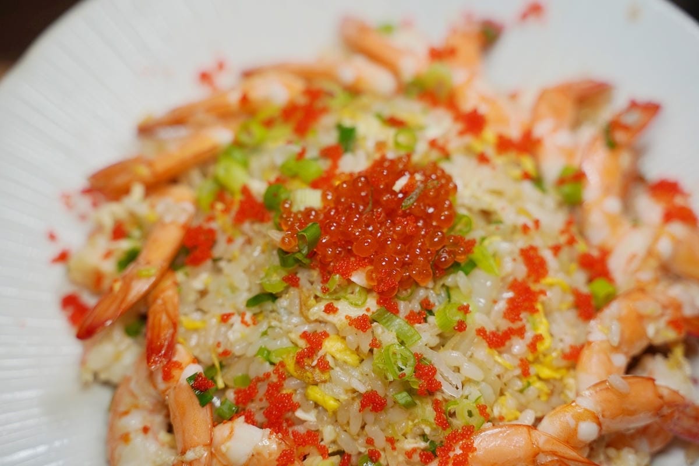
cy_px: 233
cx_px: 350
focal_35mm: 75
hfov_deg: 27.0
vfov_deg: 18.2
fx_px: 1456
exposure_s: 1/80
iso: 100
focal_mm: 75
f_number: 4
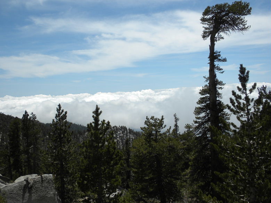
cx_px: 136
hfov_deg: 50.1
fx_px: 290
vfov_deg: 38.7
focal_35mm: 37
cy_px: 102
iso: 64
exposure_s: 1/204
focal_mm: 6.6
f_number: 10
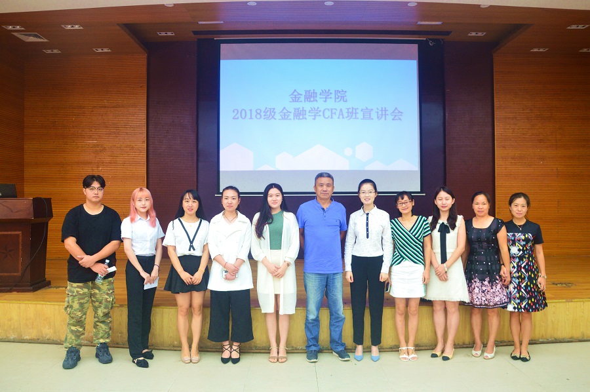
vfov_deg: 47.8
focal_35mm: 27
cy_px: 196
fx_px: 442
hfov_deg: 67.4
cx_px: 295
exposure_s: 1/15
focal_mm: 18
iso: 800
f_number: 5
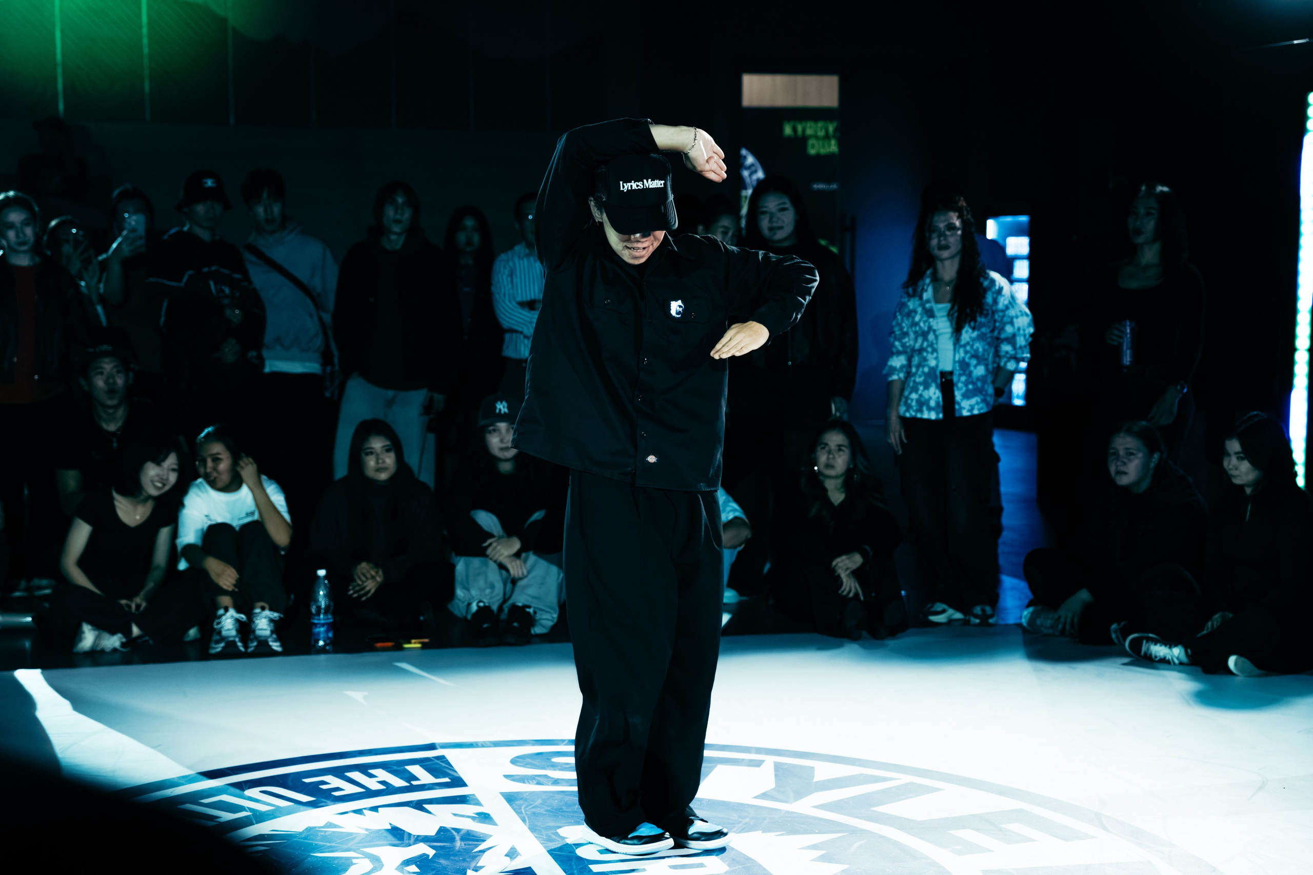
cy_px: 455
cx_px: 626
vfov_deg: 22.3
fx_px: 2223
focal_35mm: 61
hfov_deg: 32.9
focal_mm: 53
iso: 3200
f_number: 2.8
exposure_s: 1/800
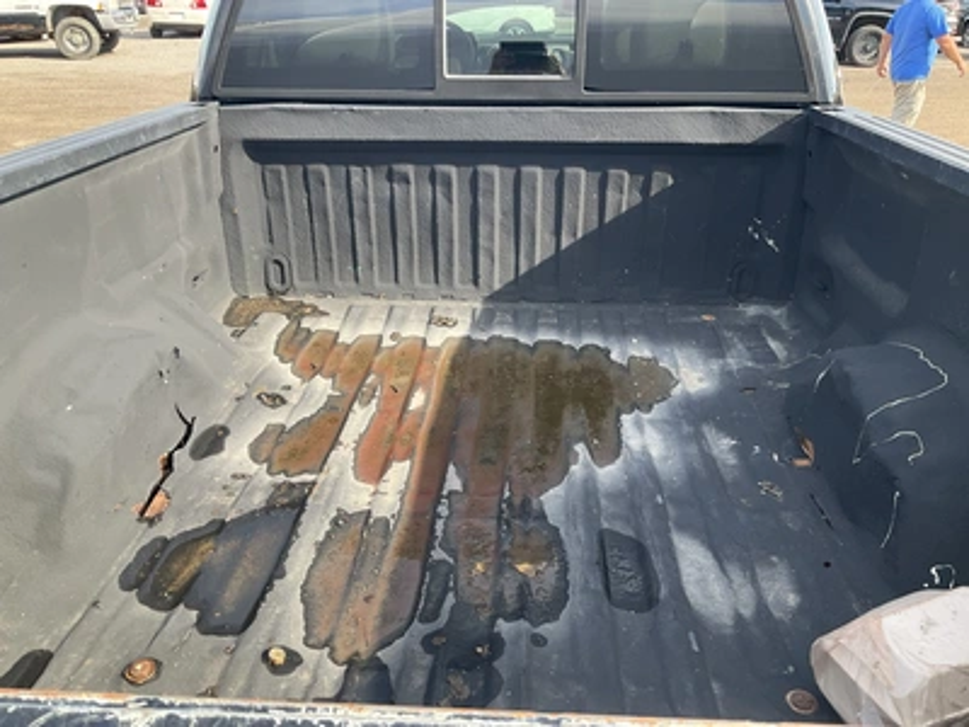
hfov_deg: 61.7
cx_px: 484
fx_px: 812
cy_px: 364
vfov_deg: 48.2
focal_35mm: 29
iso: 25
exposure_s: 1/210
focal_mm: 3
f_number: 1.8
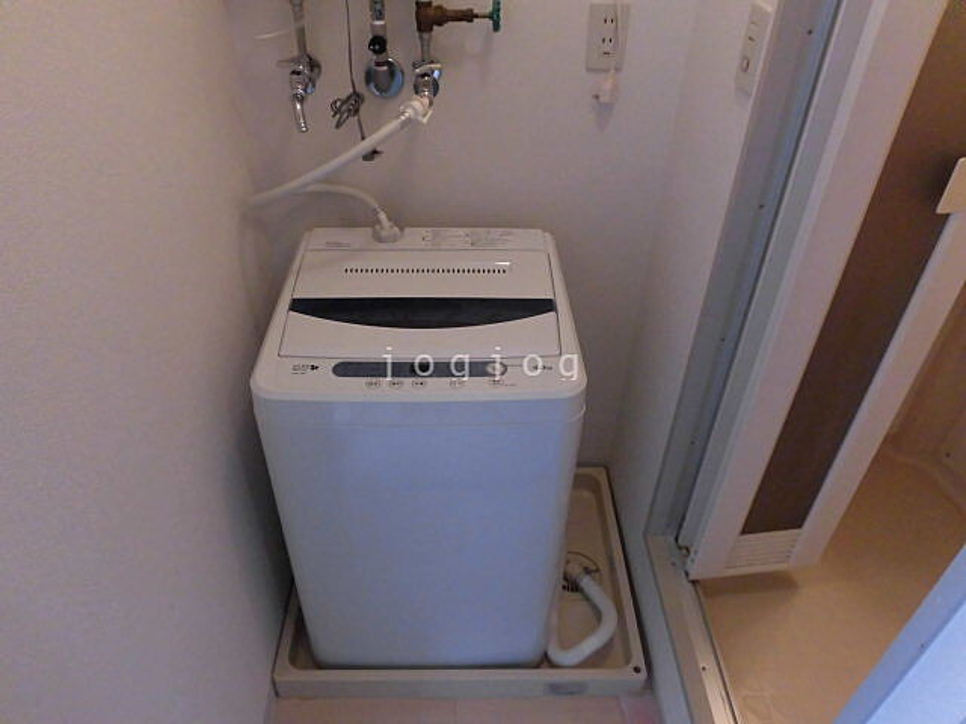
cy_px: 362
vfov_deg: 56.8
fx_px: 670
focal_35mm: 24
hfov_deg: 71.6
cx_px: 483
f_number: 3.1
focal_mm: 4.3
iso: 400
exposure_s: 1/30
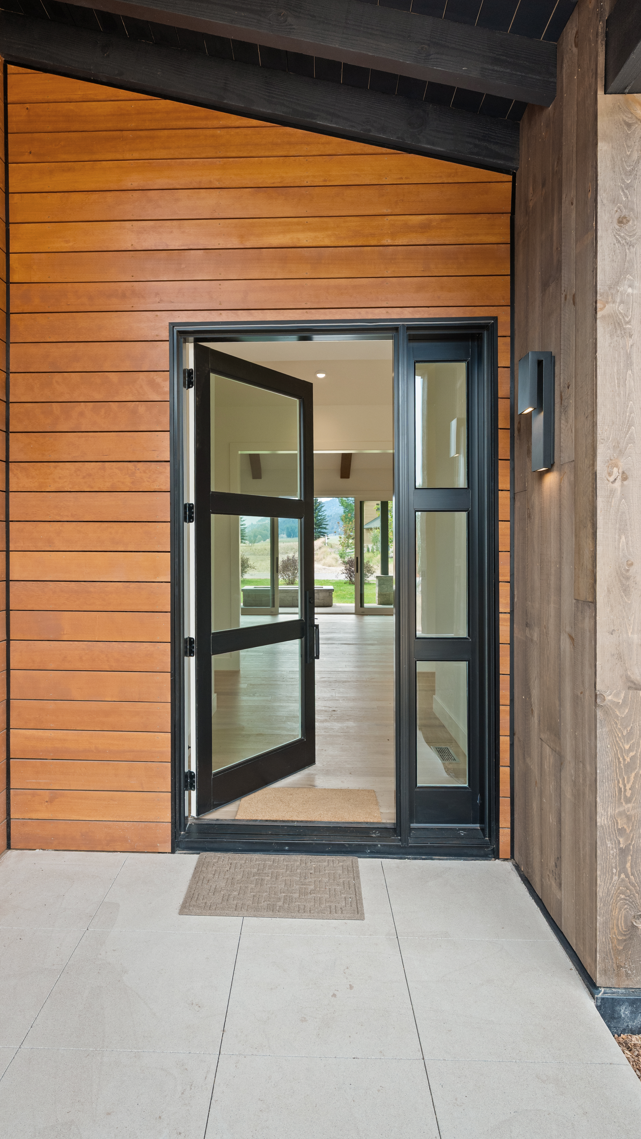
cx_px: 290
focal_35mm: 21
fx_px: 635
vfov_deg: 83.8
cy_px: 569
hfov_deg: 53.5
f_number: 7.1
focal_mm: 20
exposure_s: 1/30
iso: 640
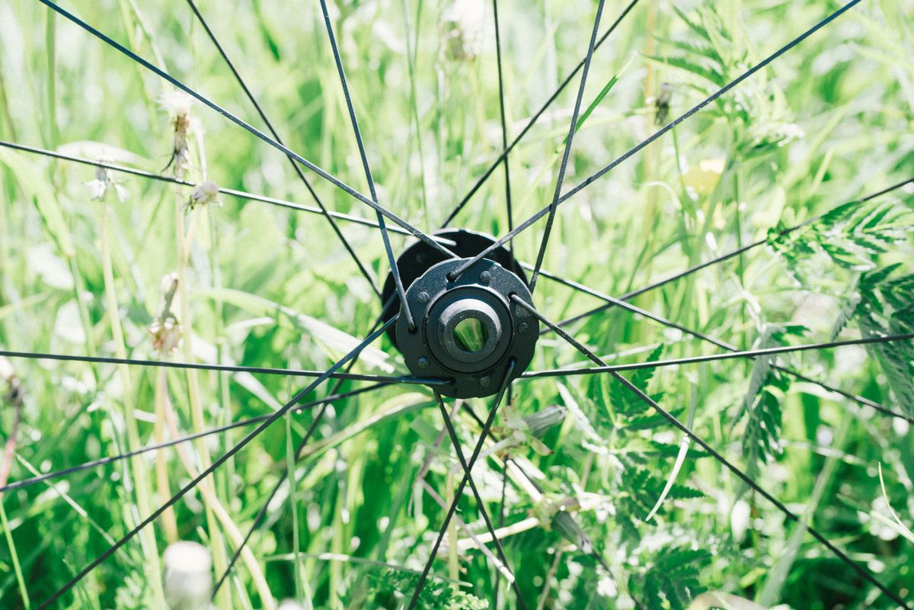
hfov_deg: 23.9
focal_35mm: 85
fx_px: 2158
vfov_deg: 16.1
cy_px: 305
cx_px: 457
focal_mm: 85
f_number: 5.6
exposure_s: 1/500
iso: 400
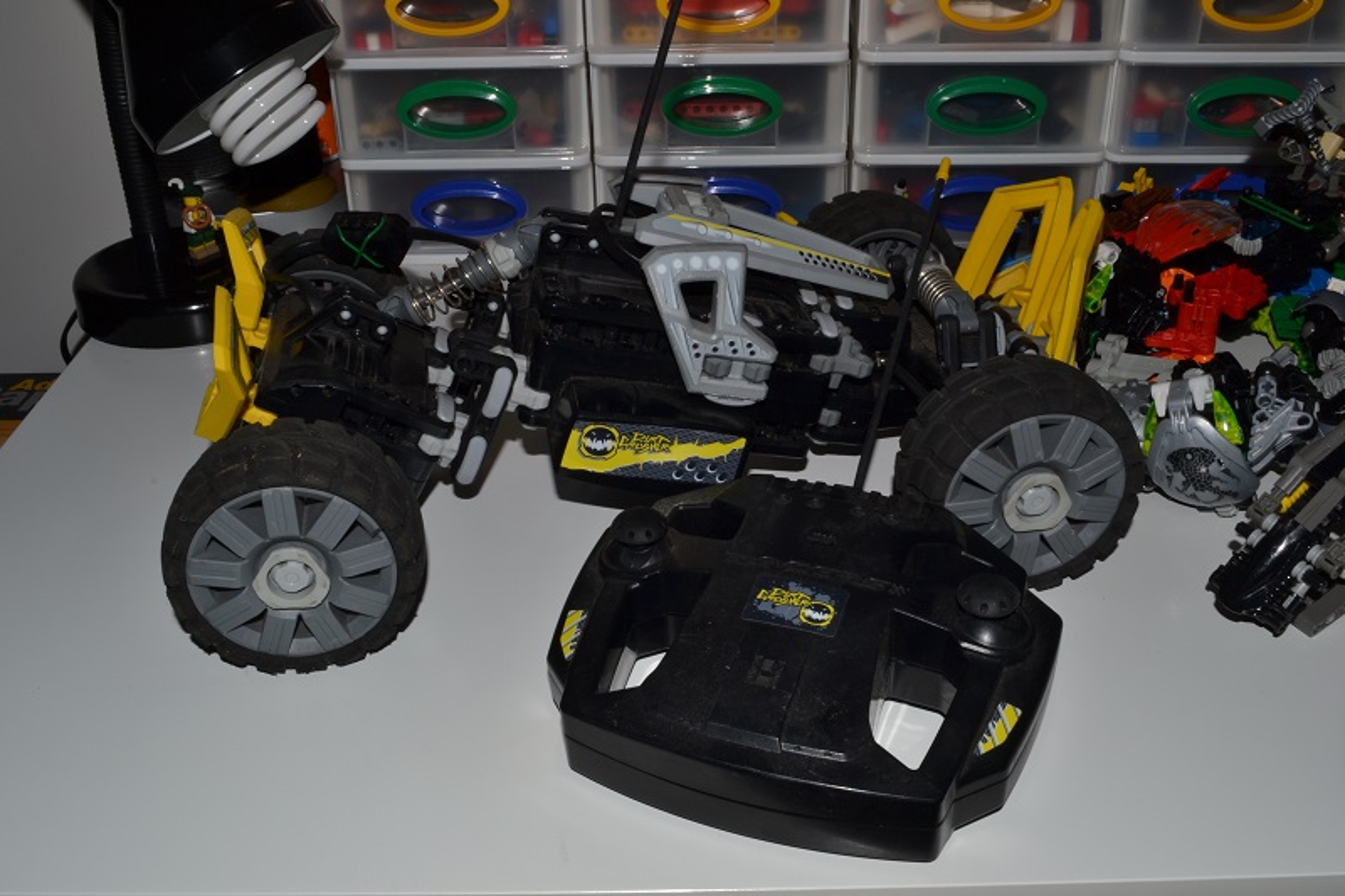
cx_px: 672
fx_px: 1345
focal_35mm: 36
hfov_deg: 53.1
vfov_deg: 36.9
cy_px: 448
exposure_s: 1/60
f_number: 25
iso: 100
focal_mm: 24
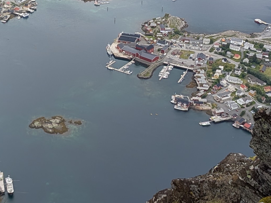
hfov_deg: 30.0
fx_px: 501
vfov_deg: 22.6
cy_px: 37
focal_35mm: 64
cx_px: 87
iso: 53
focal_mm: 2.71
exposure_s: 1/672
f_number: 2.2
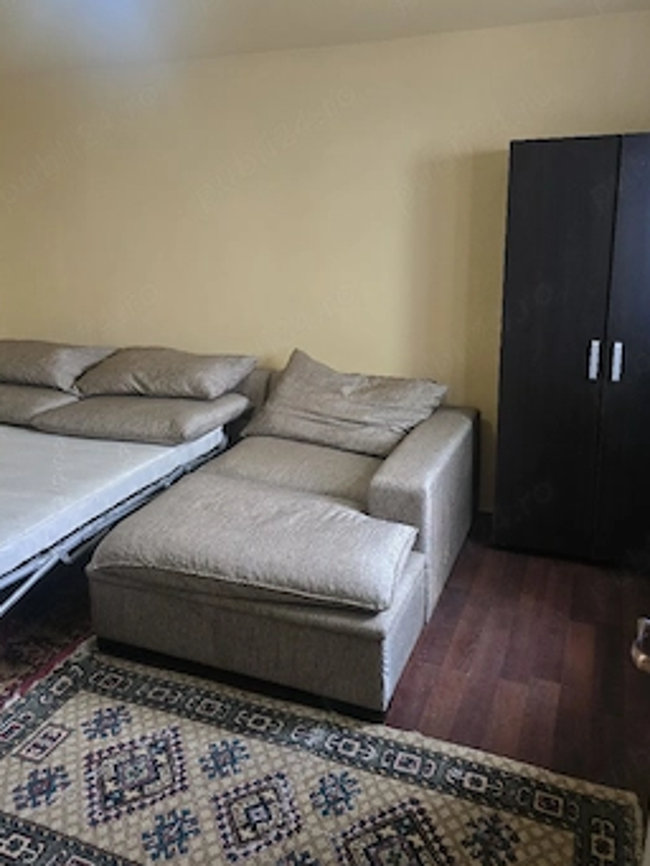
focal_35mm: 27
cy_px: 373
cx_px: 325
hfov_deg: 51.4
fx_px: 676
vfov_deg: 65.0
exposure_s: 1/101
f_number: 1.7
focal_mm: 6.3
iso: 640
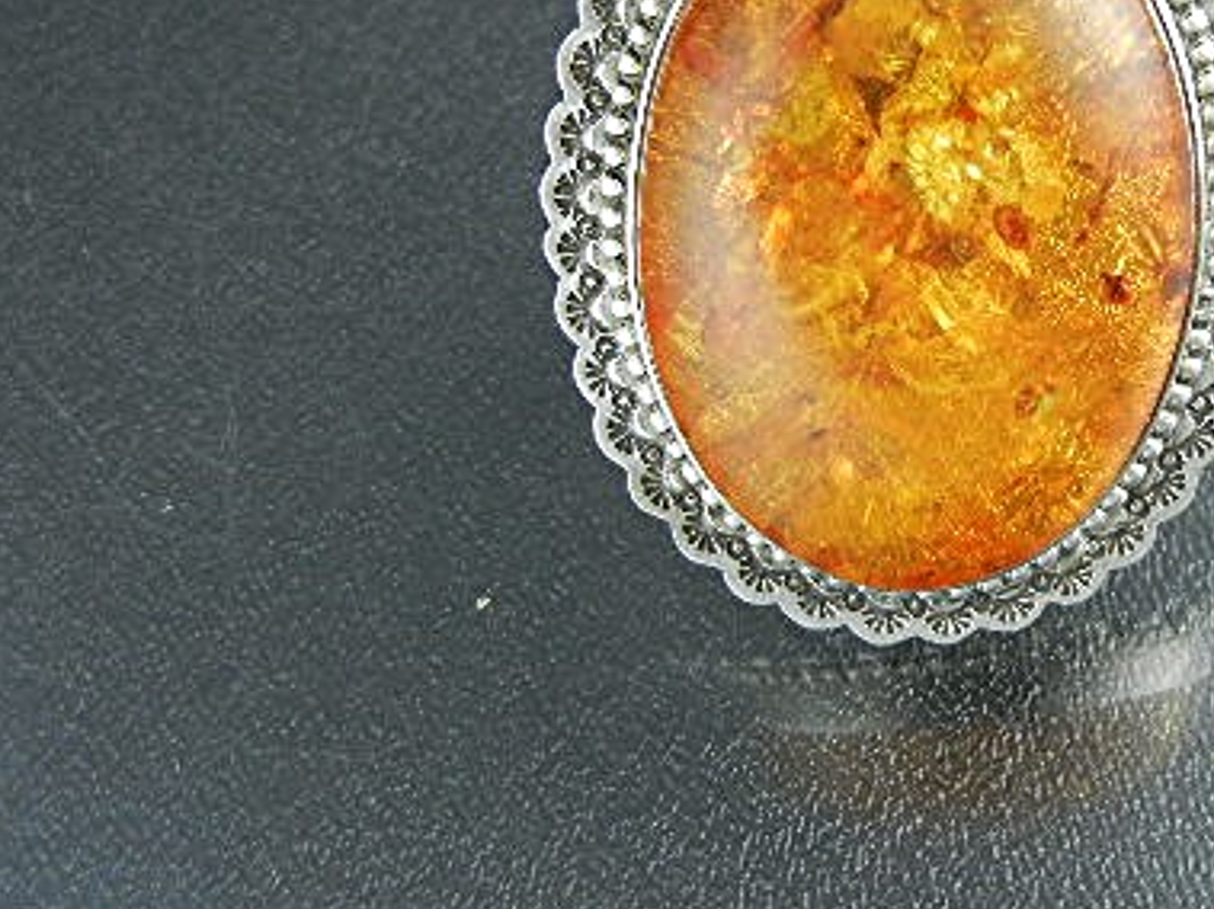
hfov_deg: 25.3
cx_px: 961
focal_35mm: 76
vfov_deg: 19.3
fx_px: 2665
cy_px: 253
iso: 400
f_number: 3.8
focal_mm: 8.1
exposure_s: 1/19.7
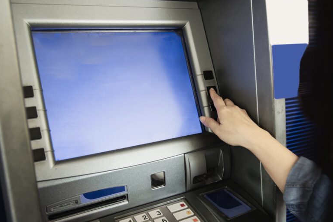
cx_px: 206
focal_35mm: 40
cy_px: 117
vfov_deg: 33.4
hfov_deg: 48.0
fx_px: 370
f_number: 4
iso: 800
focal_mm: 30
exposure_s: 1/80
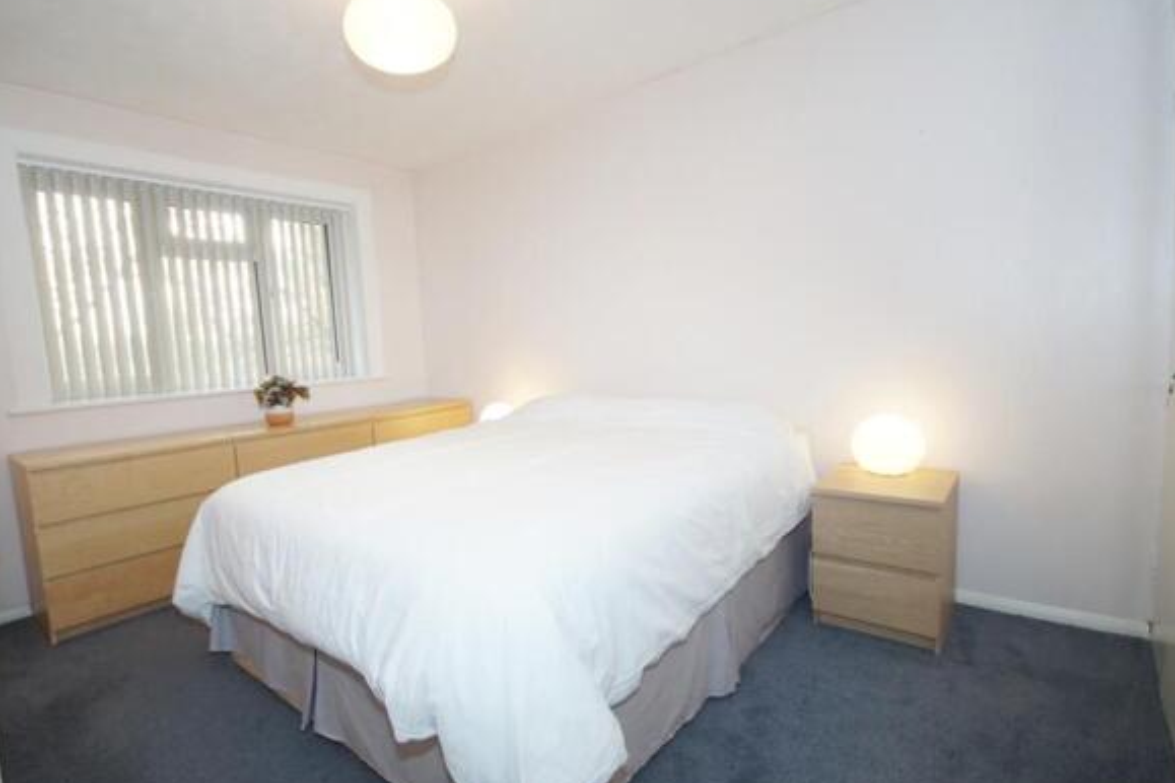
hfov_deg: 93.0
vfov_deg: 70.4
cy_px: 411
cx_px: 530
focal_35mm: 17
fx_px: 555
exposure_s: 1/160
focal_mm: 10
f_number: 4
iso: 1250
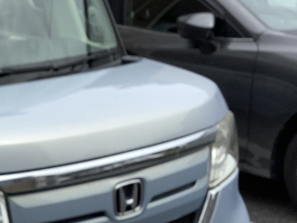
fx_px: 746
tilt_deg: -16.8
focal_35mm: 87
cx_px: -48
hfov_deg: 21.1
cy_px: 187
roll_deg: +1.9
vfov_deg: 16.8
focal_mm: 3.3
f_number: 2.4
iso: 25
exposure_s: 1/1031
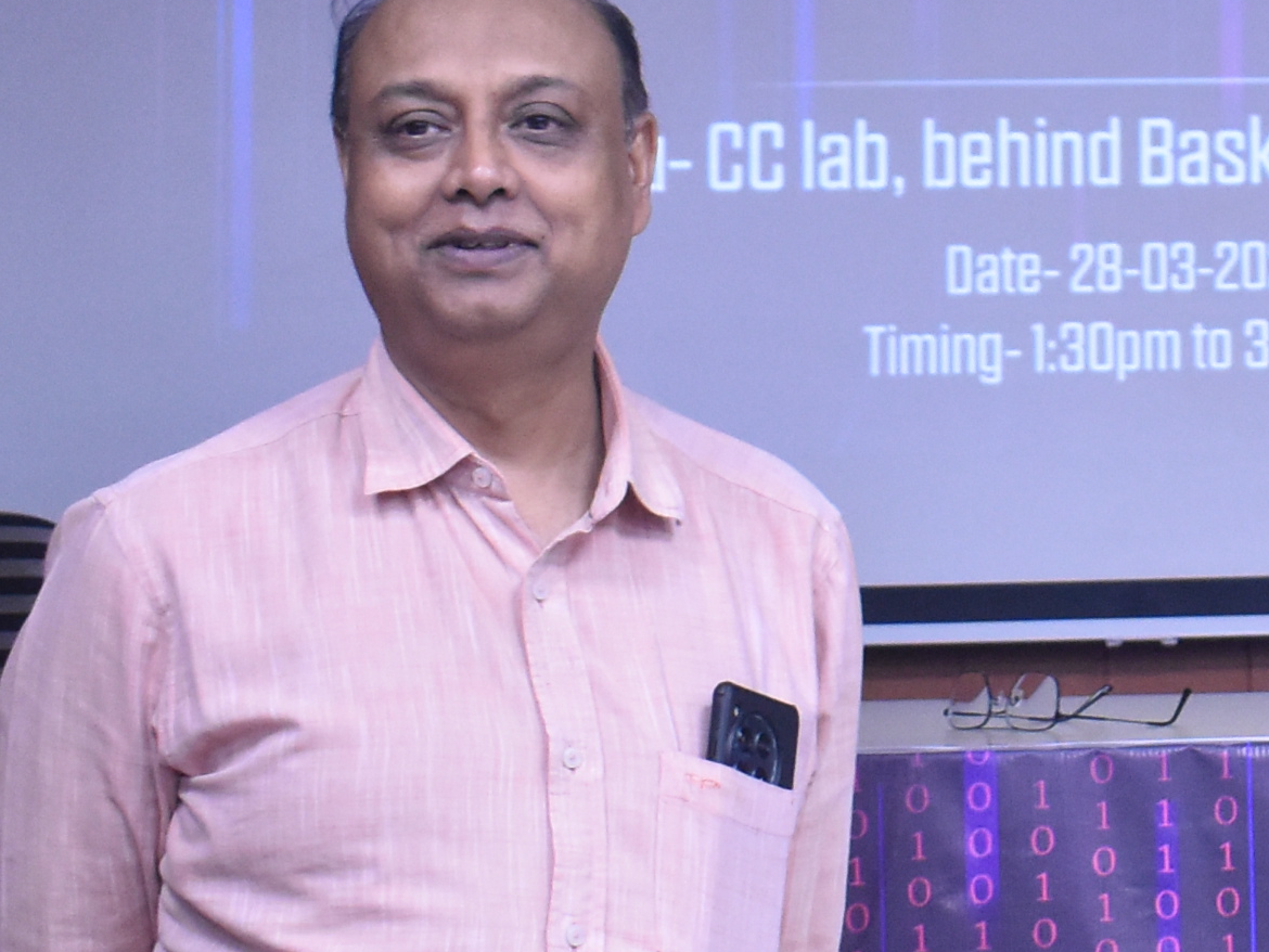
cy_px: 257
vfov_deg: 11.1
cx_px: 1969
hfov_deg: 13.8
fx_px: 4877
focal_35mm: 133
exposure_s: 1/100
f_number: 4
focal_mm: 24
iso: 2000
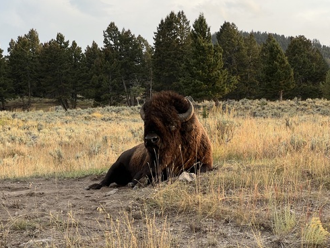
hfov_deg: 22.2
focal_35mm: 88
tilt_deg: +2.4
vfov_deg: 16.8
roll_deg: +2.6
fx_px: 839
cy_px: 127
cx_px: 164
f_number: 2.8
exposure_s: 1/157
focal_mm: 9
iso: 32
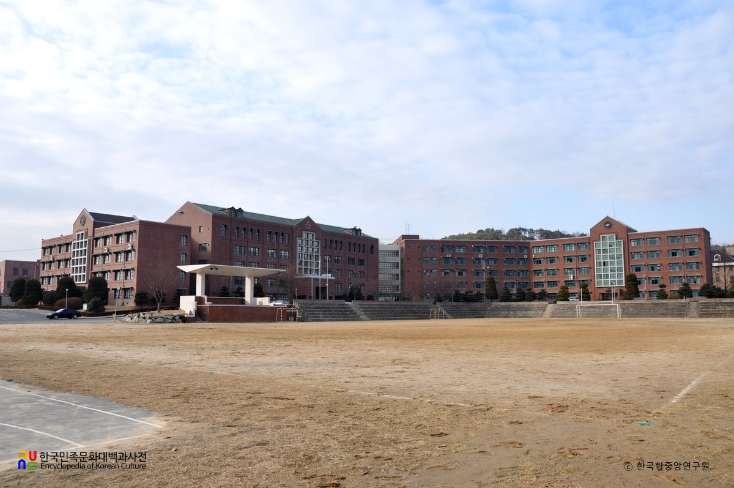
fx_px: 550
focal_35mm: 27
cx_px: 367
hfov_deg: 67.4
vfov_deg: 47.8
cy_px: 244
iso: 250
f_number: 9
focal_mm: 18
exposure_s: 1/160
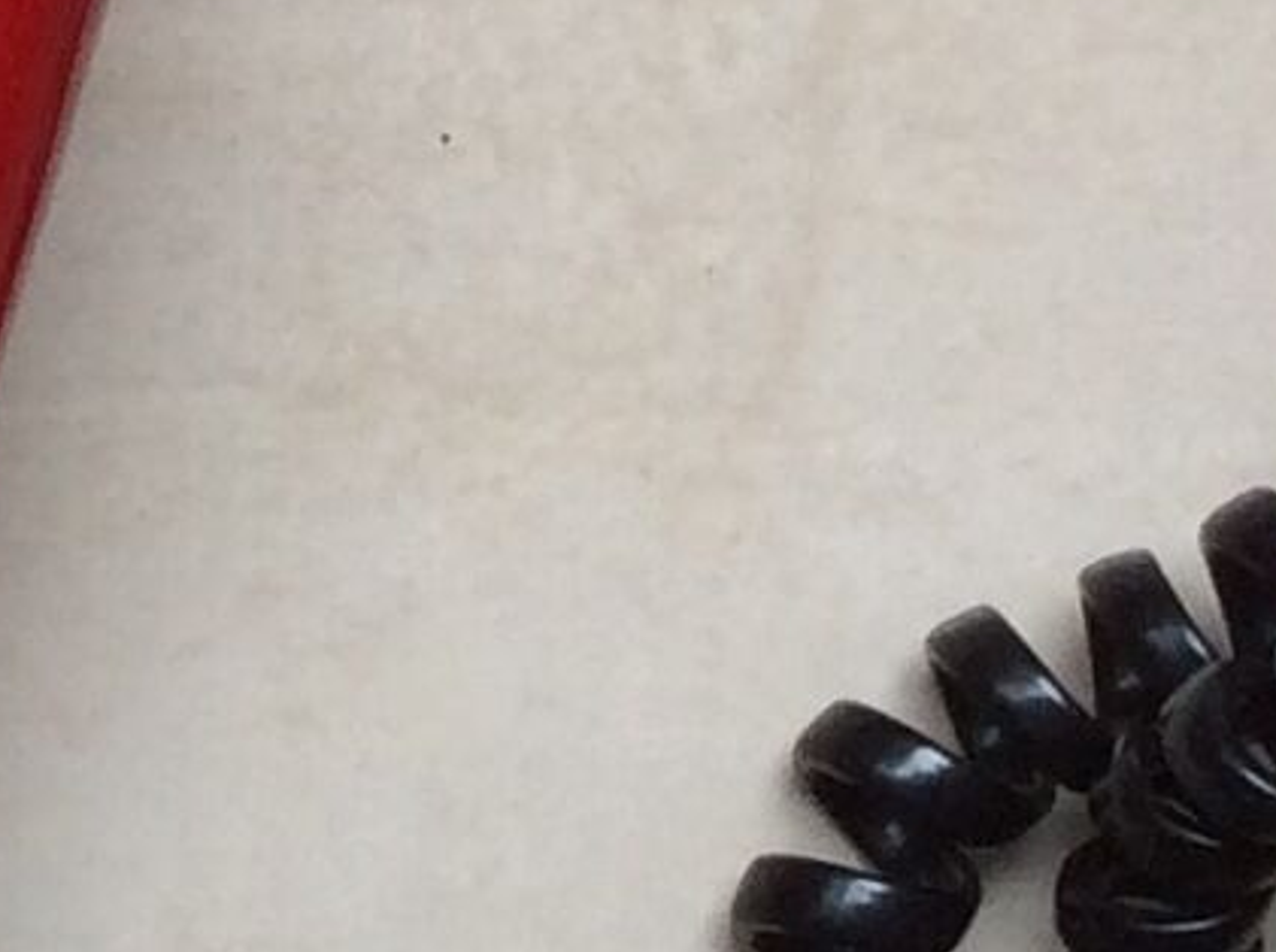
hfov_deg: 9.7
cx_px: -815
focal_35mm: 197
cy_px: -158
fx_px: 7247
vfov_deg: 7.5
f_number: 2.4
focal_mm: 3.3
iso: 40
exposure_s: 1/50
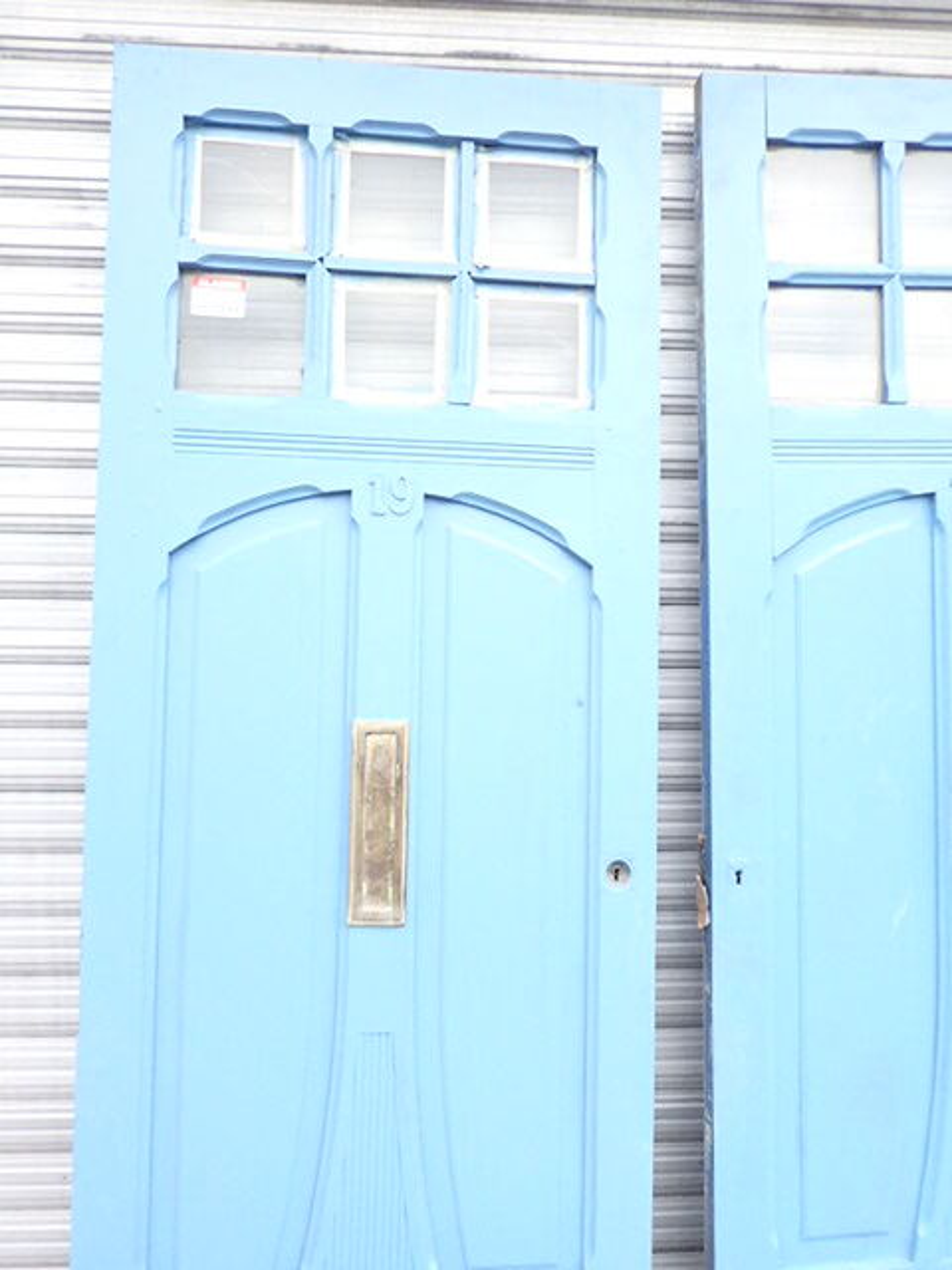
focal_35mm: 25
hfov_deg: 54.9
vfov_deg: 69.4
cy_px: 635
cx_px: 476
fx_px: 917
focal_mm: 4.5
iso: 400
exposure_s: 1/2000
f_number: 2
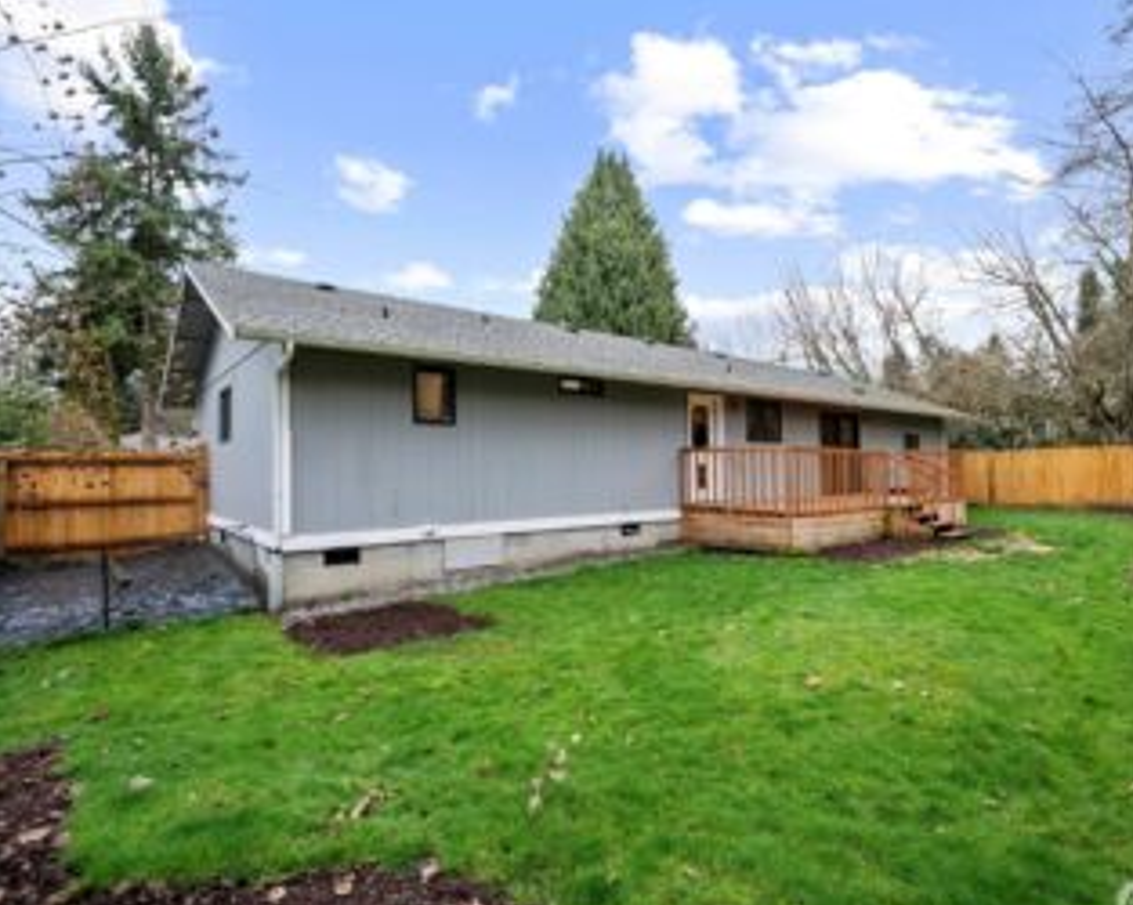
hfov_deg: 84.4
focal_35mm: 19
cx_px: 601
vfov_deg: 72.0
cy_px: 451
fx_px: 623
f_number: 9
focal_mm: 15.5
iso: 200
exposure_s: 1/25
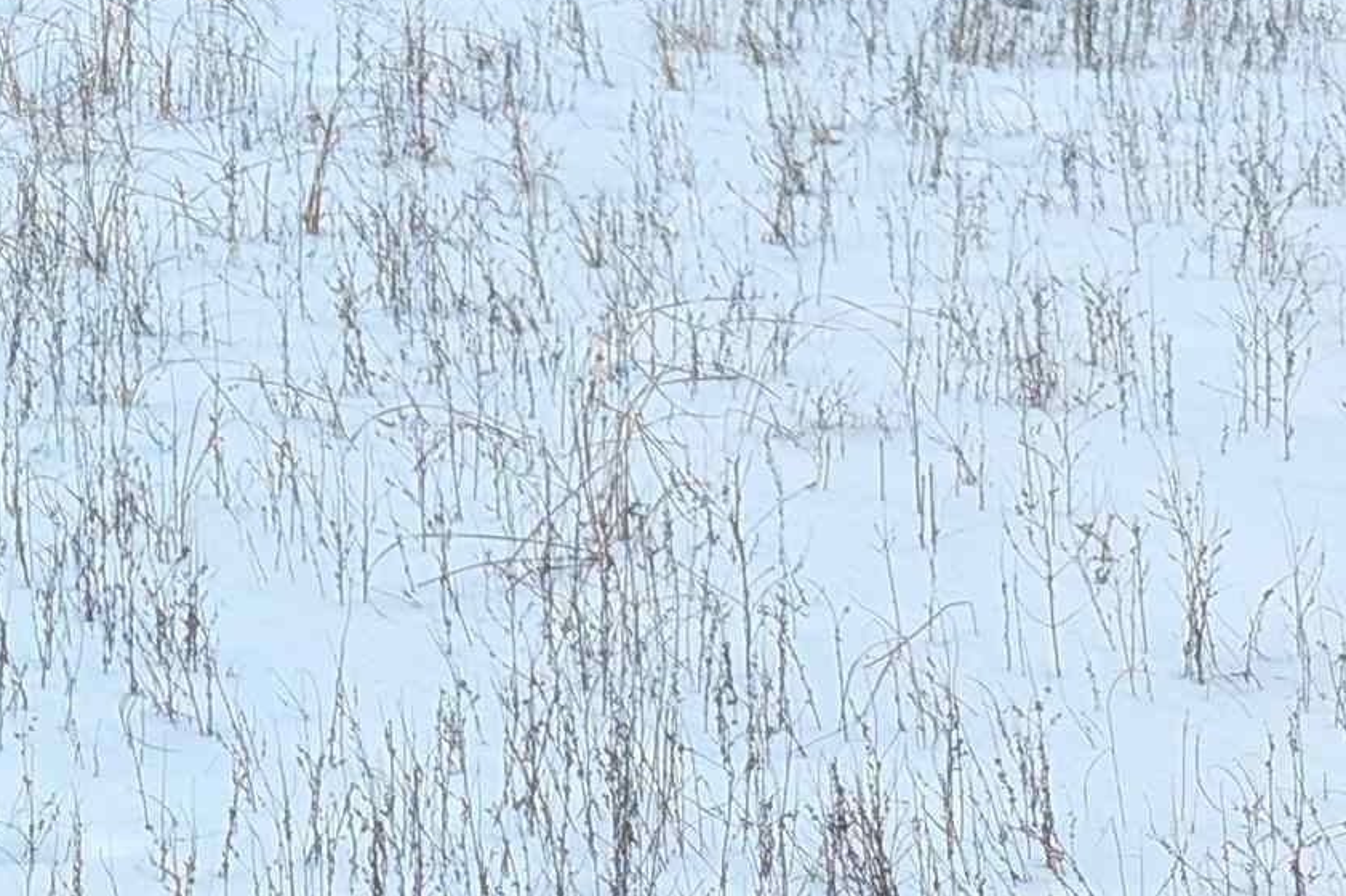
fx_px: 6802
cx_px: -224
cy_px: -741
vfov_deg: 7.3
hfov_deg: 11.1
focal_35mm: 182
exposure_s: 1/2169
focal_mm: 6.81
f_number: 1.85
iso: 61
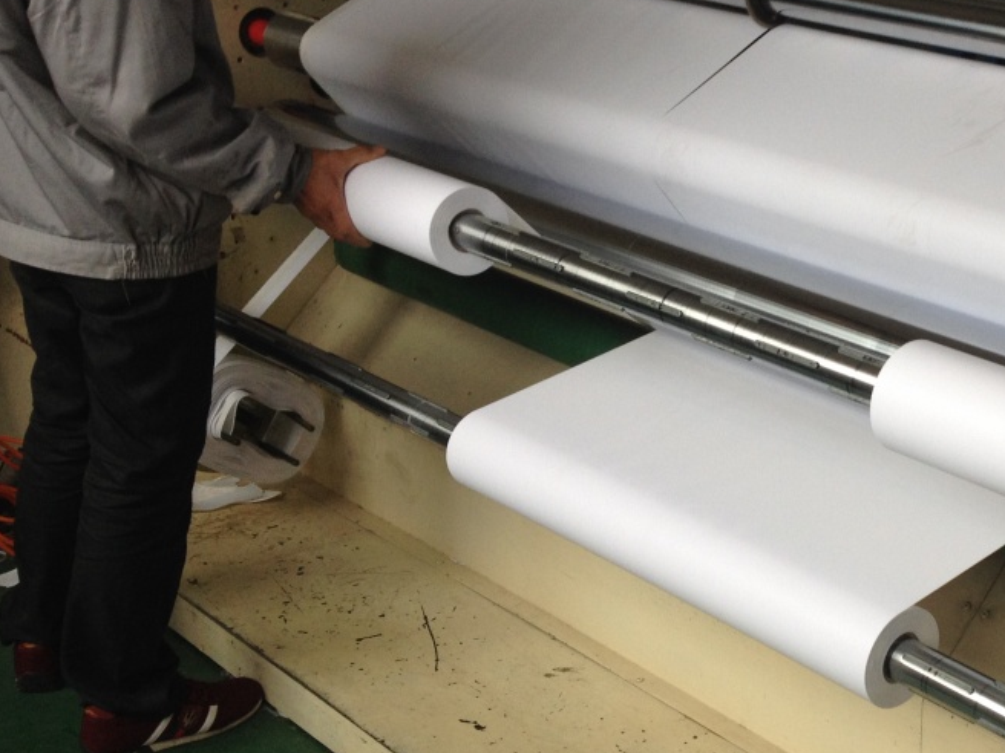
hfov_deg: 29.0
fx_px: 1858
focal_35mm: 64
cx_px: 910
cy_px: 421
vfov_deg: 22.9
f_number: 2.4
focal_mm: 4.28
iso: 64
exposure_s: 1/40
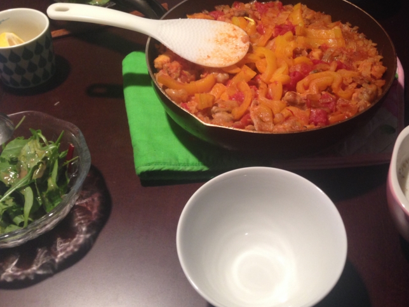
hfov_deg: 45.6
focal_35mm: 41
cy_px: 121
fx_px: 484
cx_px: 242
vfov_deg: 35.0
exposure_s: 1/20
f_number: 2.4
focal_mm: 4.12
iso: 160
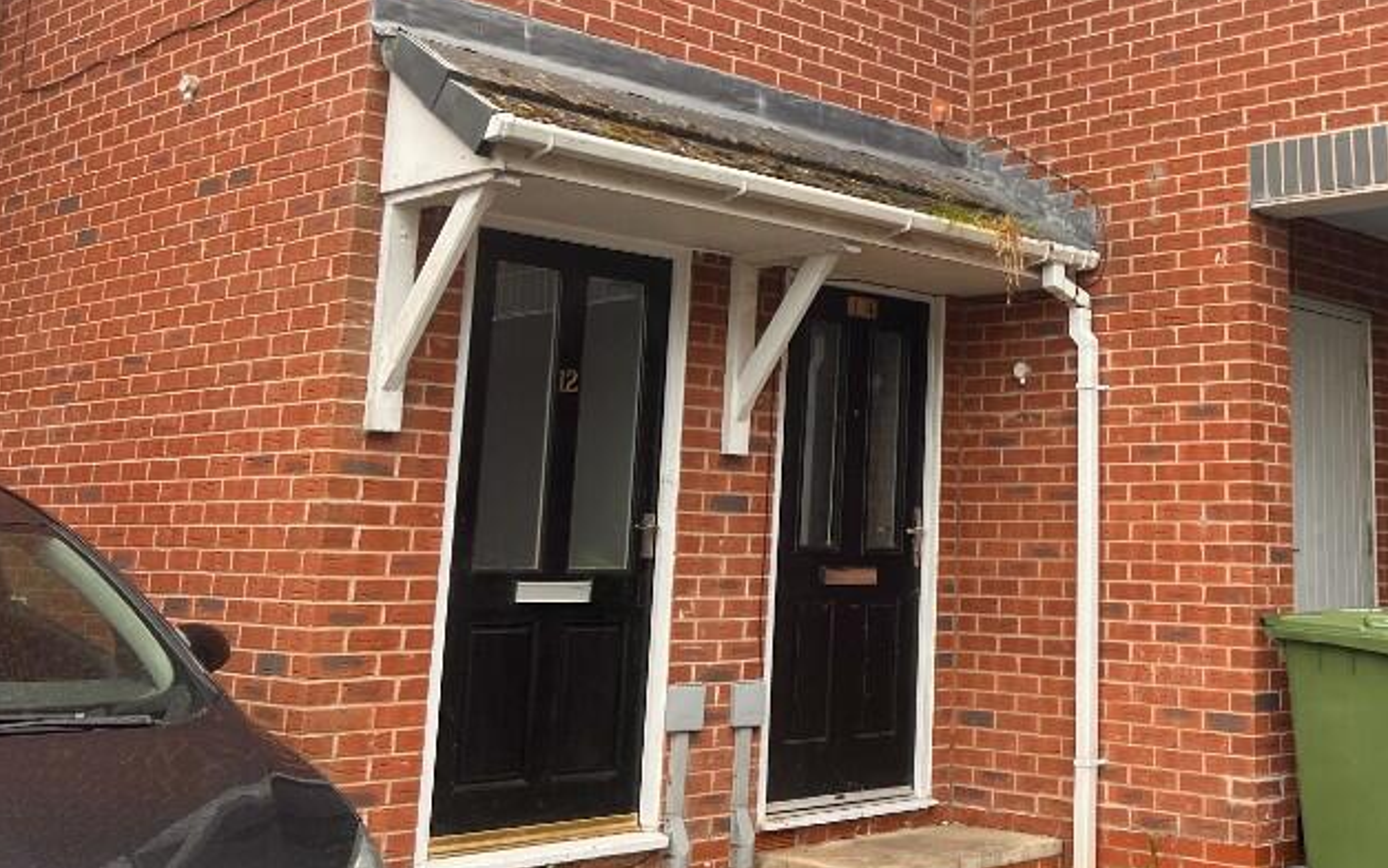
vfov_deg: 28.2
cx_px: 1038
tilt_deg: +11.8
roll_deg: -0.7
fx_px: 1702
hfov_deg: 43.0
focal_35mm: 45
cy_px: 215
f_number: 1.5
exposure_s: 1/355
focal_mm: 5.7
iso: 50
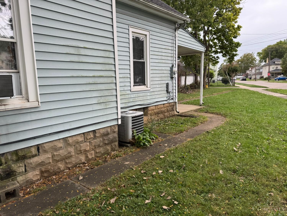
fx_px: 199
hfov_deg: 71.6
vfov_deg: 56.8
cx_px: 144
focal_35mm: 24
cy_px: 108
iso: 80
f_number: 1.78
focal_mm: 6.76
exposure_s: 1/678
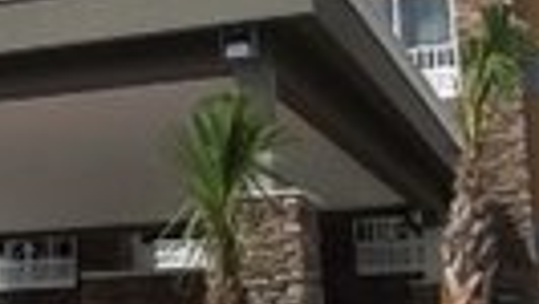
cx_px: 49
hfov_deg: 24.3
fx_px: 1216
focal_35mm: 85
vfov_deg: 14.2
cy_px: 113
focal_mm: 4.9
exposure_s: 1/600
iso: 80
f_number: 3.5
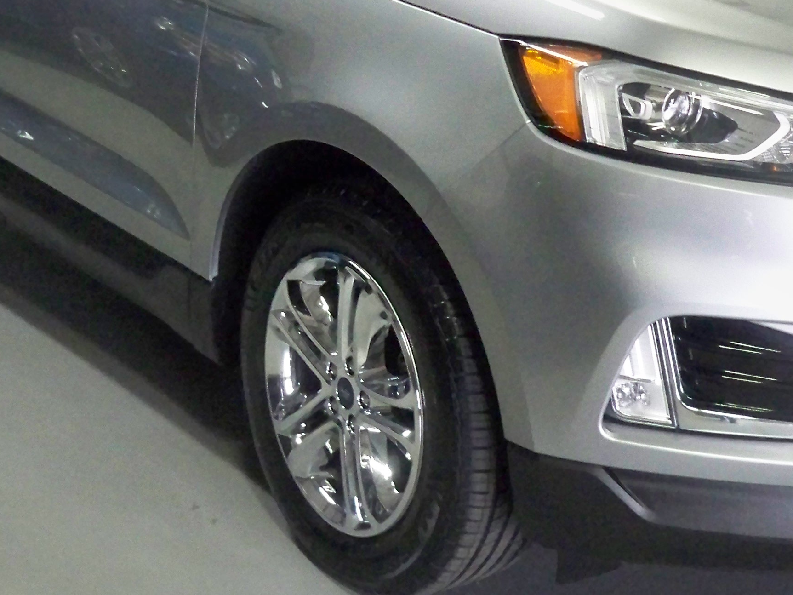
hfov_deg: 26.2
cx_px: 498
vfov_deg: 19.7
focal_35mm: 74
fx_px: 1695
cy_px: 127
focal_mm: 6.3
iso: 800
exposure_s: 1/60
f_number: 3.1
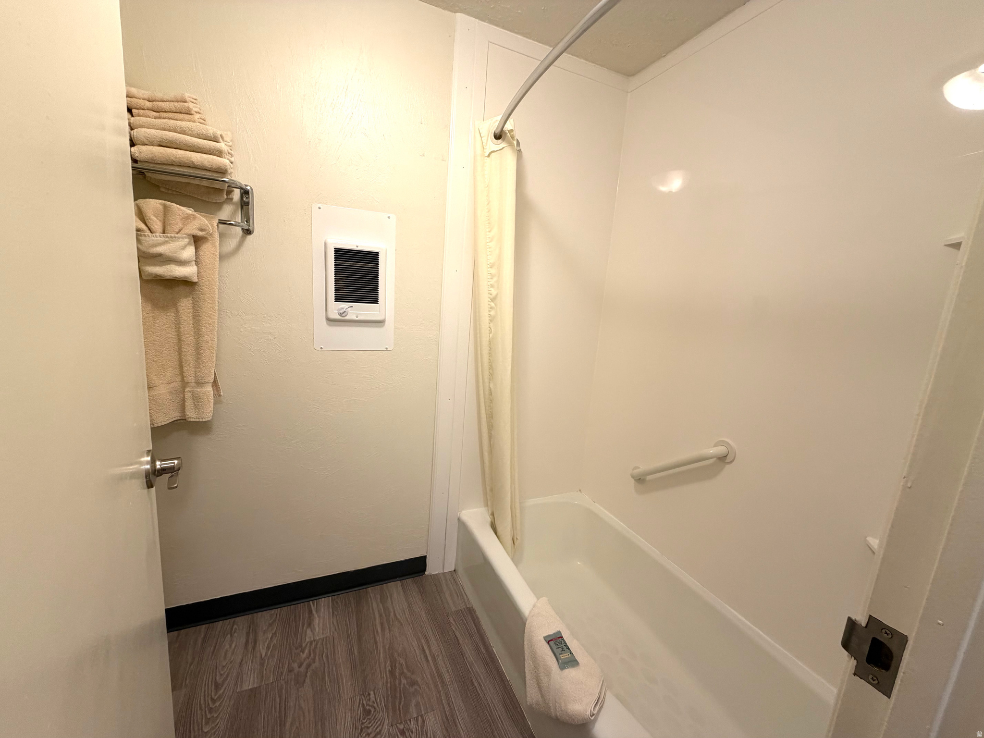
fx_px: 398
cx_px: 492
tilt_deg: -9.7
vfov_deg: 85.7
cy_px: 369
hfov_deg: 102.1
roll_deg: -3.9
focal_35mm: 14
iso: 160
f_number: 2.2
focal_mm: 2.22
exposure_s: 1/120
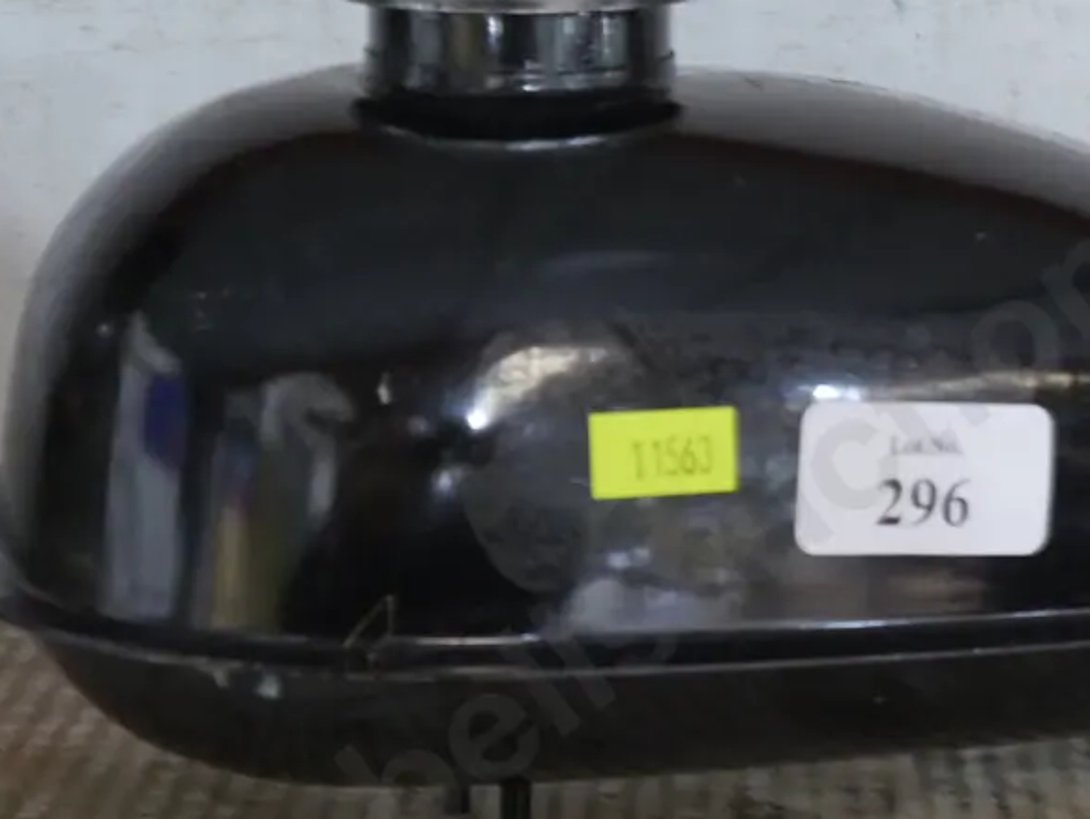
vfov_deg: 15.6
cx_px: 790
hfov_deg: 20.5
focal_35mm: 95
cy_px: 512
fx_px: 2993
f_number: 5.3
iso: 3200
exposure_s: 1/20
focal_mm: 27
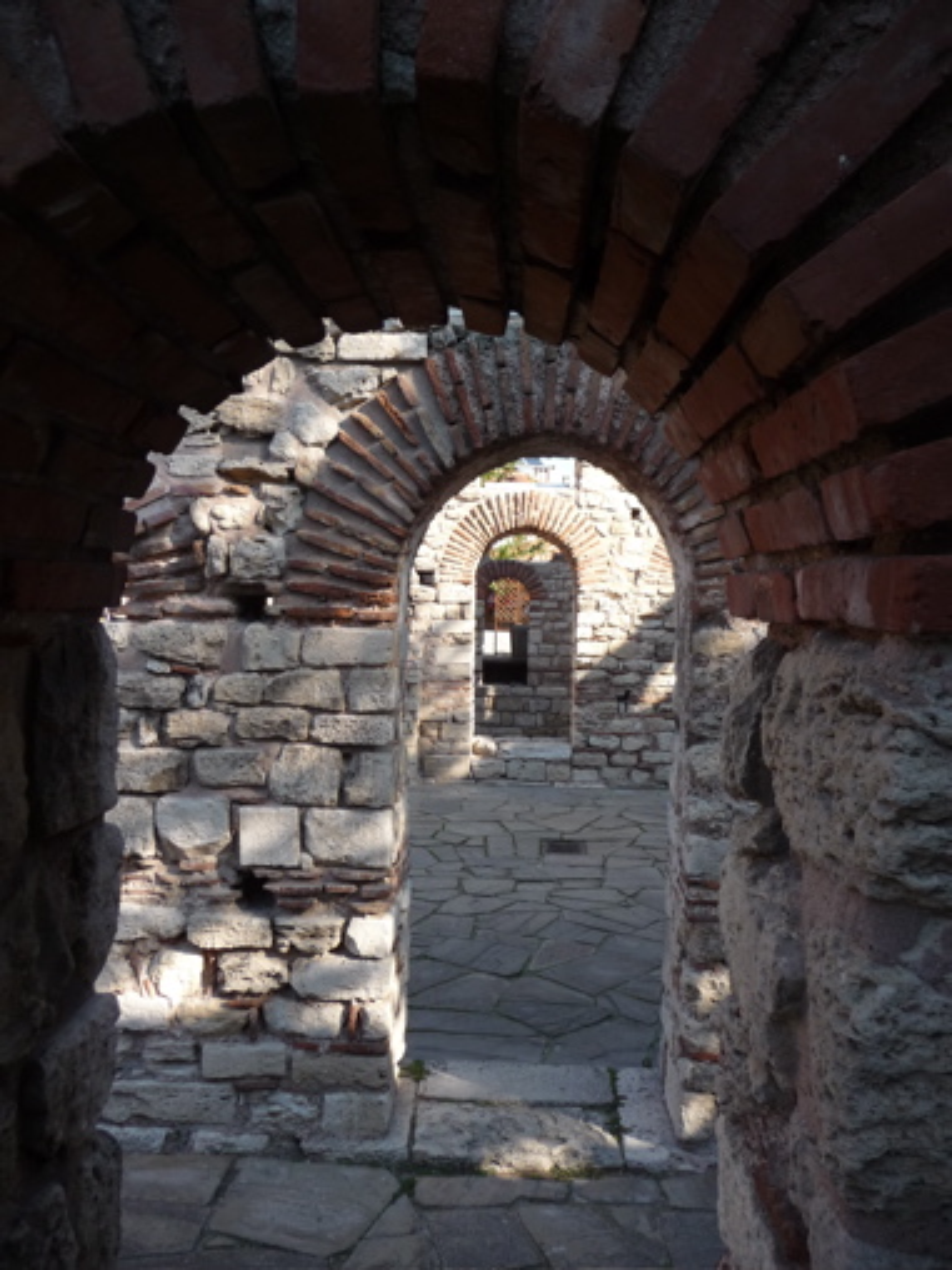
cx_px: 476
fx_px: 1027
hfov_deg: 49.7
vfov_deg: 63.4
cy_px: 635
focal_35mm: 28
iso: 100
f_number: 3.3
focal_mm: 4.7
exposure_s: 1/320
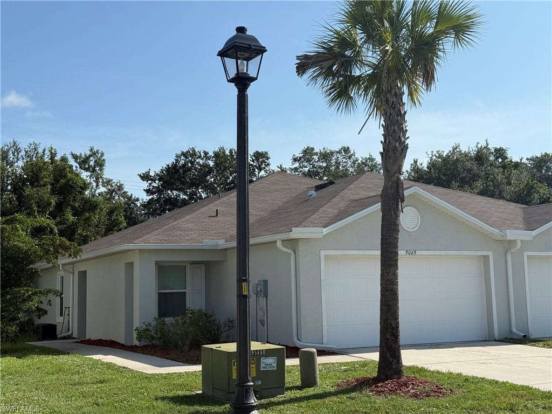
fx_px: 765
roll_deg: +0.9
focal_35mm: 48
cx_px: 276
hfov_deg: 39.7
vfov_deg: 30.3
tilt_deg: +5.7
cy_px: 207
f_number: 1.78
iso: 80
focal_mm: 6.76
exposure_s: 1/7143
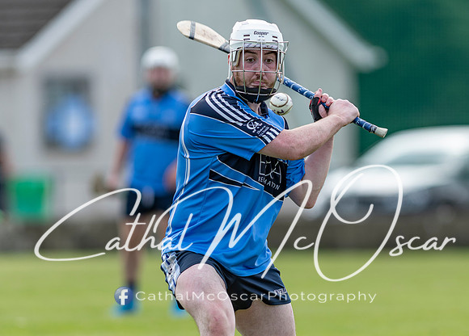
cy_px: 182
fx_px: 8079
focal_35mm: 606
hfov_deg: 3.3
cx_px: 275
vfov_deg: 2.4
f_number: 2.8
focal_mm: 300
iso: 110
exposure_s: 1/1250
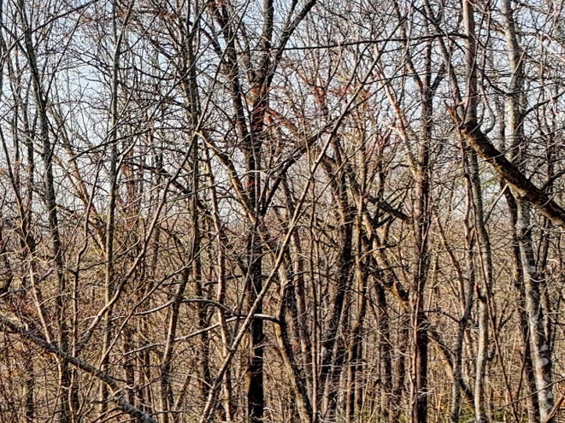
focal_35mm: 109
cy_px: 567
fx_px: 1778
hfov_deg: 17.0
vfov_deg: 13.1
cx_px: -180
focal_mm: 12.3
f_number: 2.8
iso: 180
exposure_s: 1/400
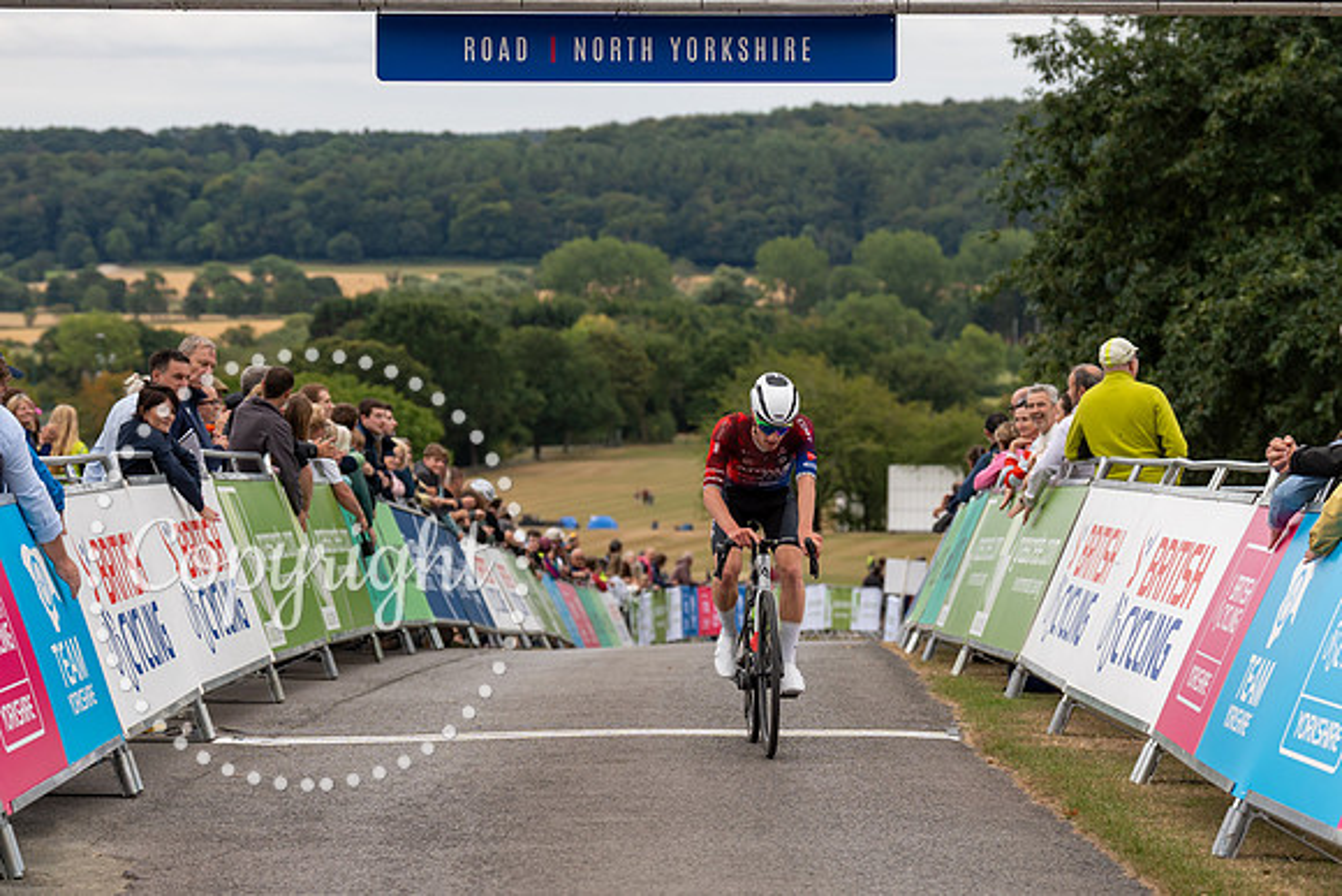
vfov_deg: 11.3
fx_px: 4527
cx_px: 734
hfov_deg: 16.9
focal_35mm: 121
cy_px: 494
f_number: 3.5
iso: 500
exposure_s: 1/1000
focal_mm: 90
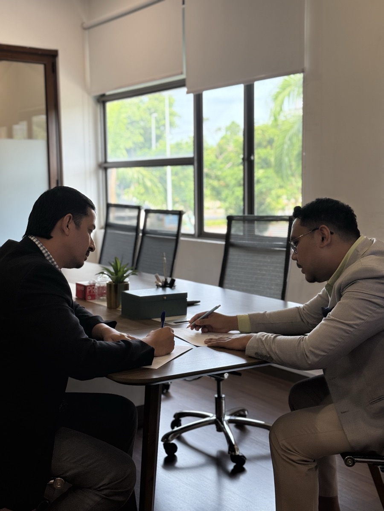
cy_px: 256
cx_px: 192
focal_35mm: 48
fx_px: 710
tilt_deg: -5.3
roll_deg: -0.2
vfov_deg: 39.7
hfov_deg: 30.3
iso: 50
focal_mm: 6.76
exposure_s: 1/193
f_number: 1.78
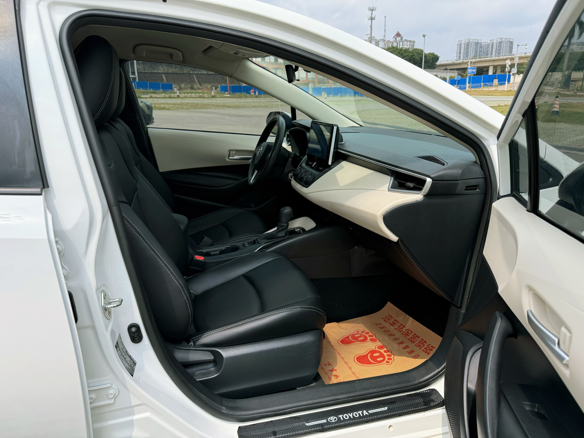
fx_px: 405
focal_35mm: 24
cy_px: 219
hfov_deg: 71.6
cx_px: 292
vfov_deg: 56.8
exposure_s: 1/3425
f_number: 1.78
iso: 100
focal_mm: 6.76
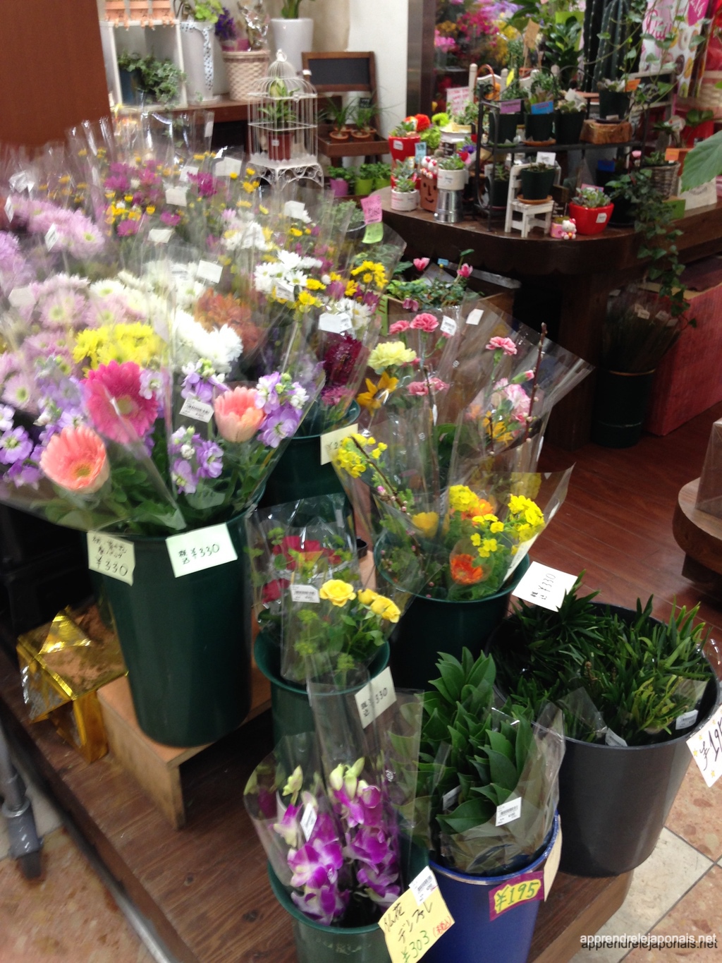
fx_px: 918
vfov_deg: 55.3
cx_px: 361
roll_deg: +0.2
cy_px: 482
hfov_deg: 43.0
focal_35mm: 33
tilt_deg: -26.0
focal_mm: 4.12
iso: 64
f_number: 2.4
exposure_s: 1/20
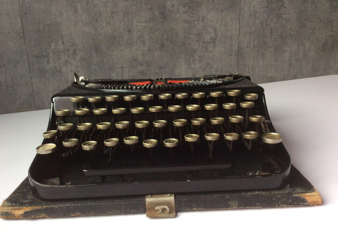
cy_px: 126
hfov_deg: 56.9
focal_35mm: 32
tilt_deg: -17.0
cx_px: 169
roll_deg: +3.7
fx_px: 312
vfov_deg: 44.1
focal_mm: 3.3
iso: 64
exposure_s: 1/100
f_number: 2.4
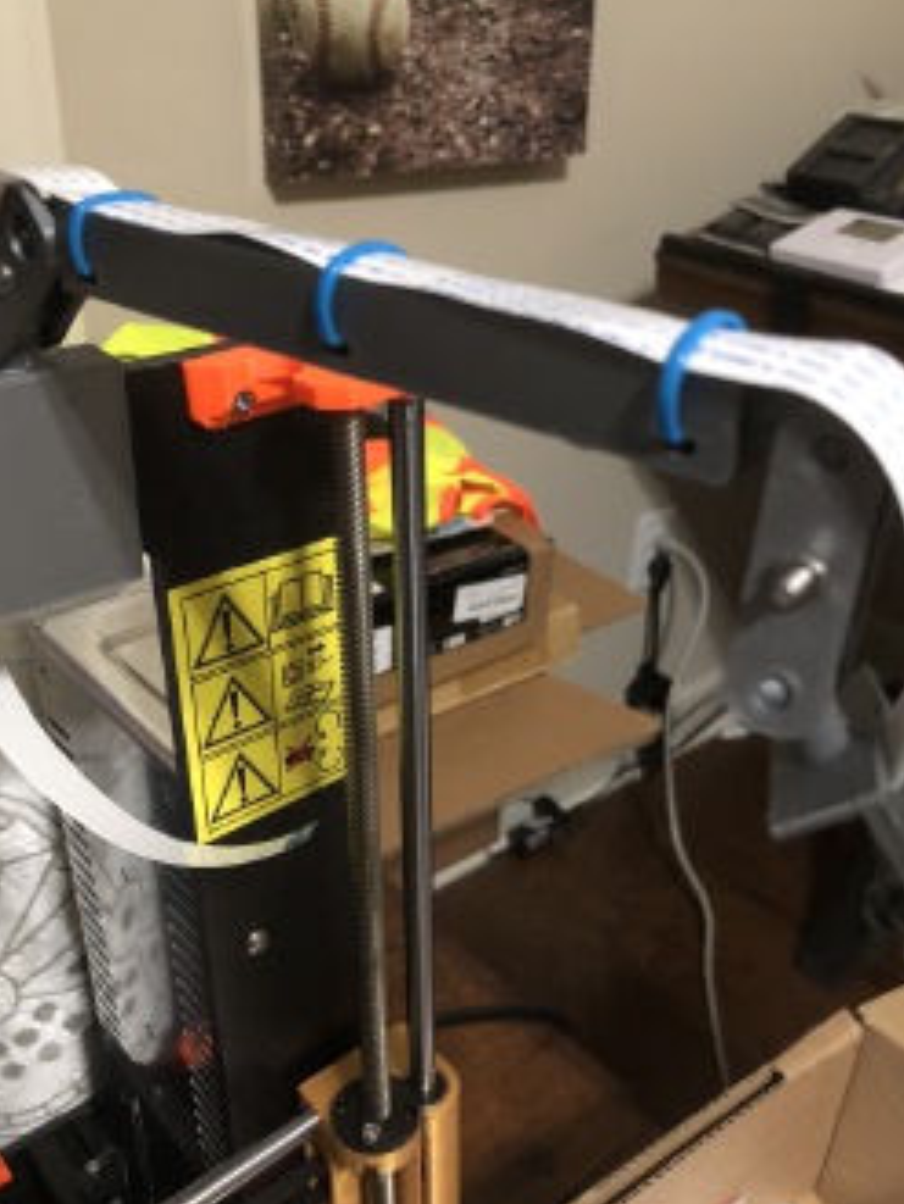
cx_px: 487
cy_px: 567
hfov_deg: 41.8
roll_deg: -3.1
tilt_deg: -27.0
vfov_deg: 53.9
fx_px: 1183
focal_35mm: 34
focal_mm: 3.99
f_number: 1.8
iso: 100
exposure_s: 1/4
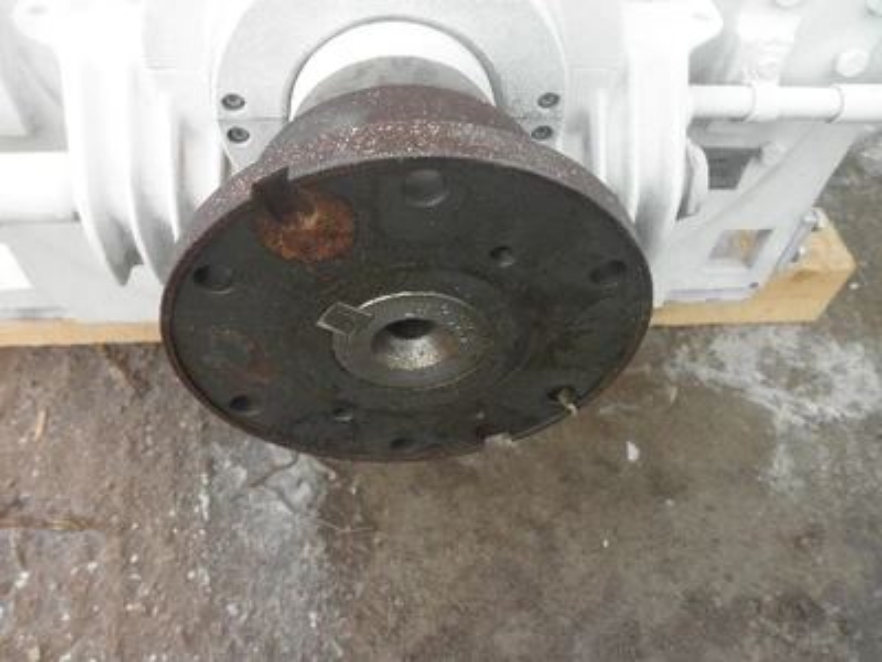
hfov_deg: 63.4
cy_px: 331
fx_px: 713
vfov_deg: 49.7
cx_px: 441
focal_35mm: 28
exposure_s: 1/250
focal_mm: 5
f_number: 3
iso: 64
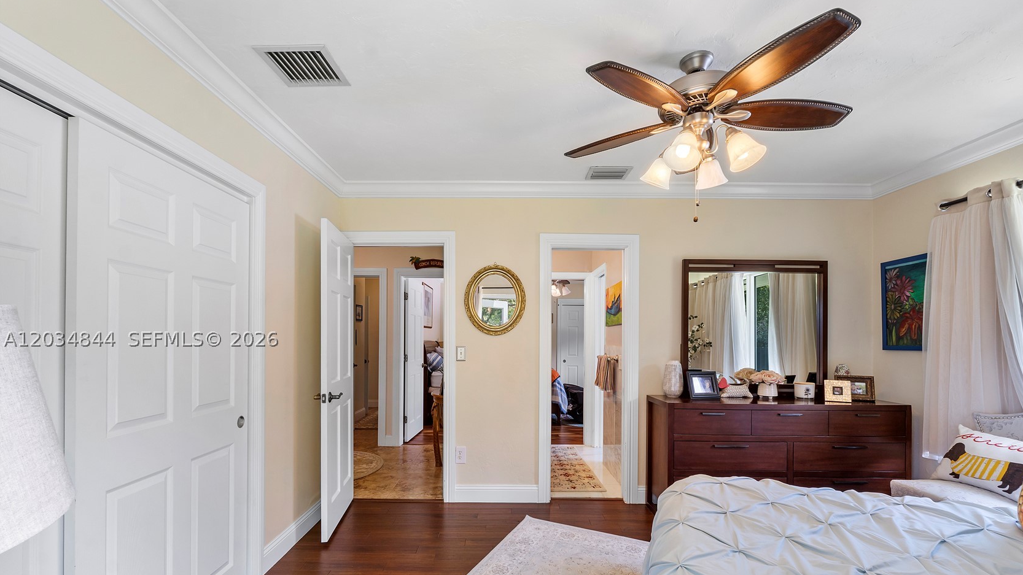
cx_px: 519
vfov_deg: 66.6
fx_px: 434
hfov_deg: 99.4
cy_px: 338
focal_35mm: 16
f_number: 11
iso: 160
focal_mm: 10
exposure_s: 1/10
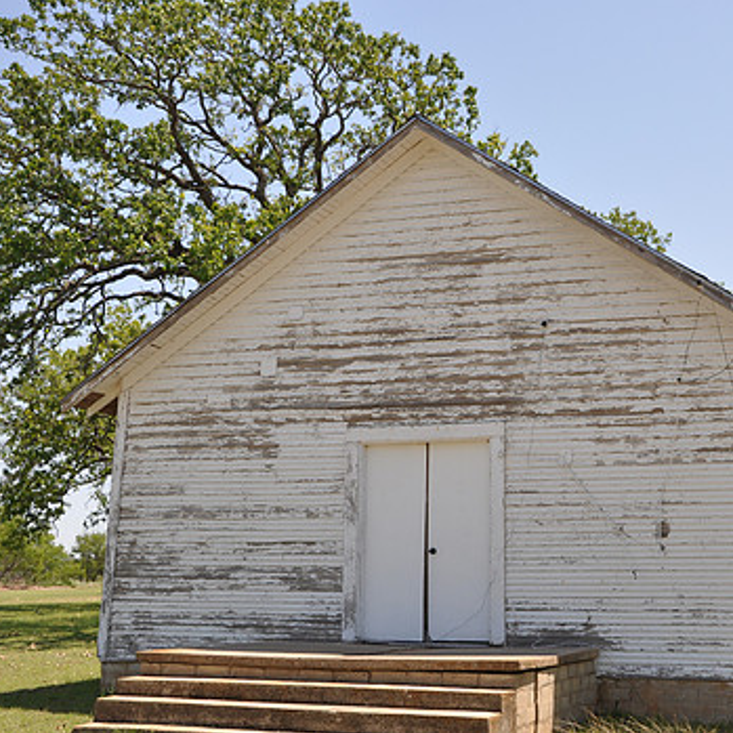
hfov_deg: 30.7
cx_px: 527
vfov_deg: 31.1
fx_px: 1318
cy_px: 396
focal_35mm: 55
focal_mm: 26
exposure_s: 1/250
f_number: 8
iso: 200
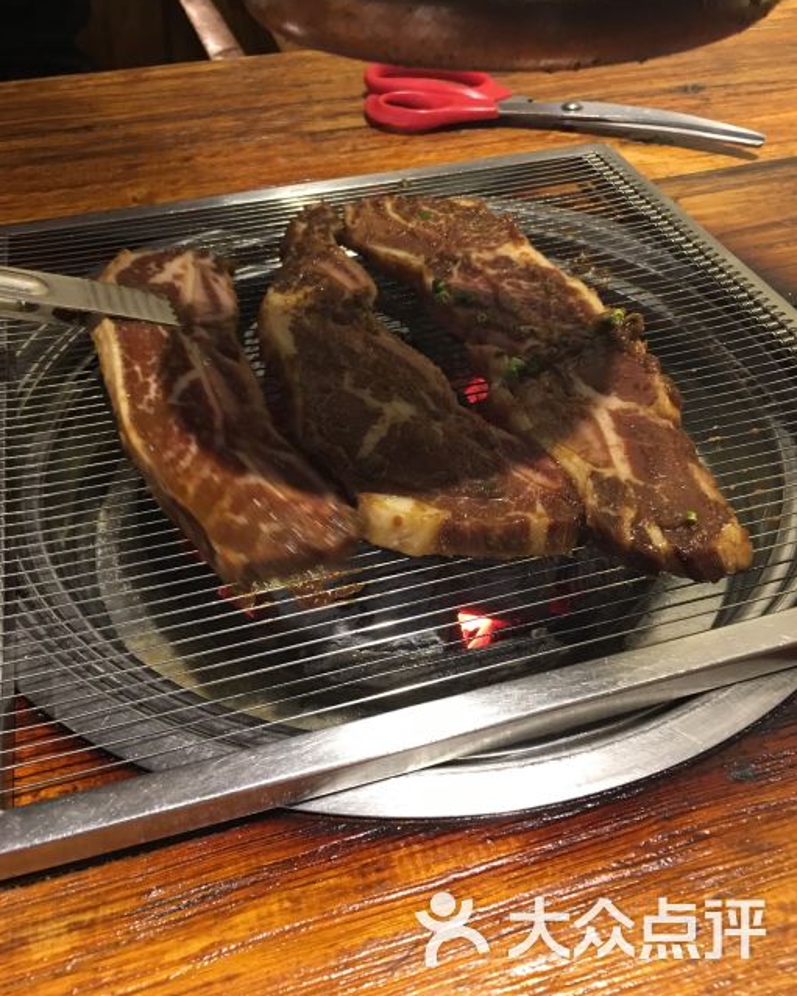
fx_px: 914
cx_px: 397
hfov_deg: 47.1
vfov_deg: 57.1
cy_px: 464
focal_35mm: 31
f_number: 2.2
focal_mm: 4.15
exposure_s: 1/17
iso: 100
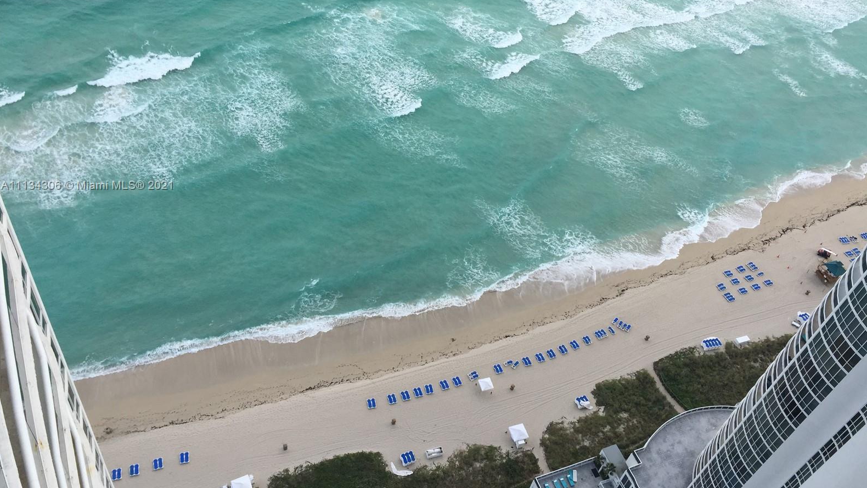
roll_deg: -9.3
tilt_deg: -43.7
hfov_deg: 61.0
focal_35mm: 32
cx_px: 437
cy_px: 186
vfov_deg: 36.5
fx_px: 736
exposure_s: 1/1099
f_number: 2.2
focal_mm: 4.15
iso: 32
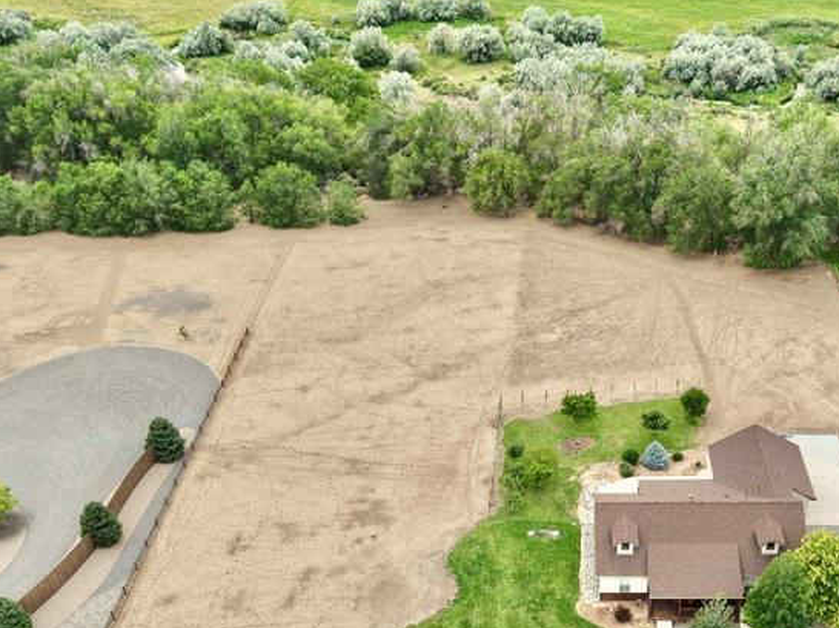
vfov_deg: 31.4
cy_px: 501
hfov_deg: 41.6
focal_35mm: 45
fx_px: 1090
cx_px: 552
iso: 100
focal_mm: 8.67
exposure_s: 1/1250
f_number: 1.8
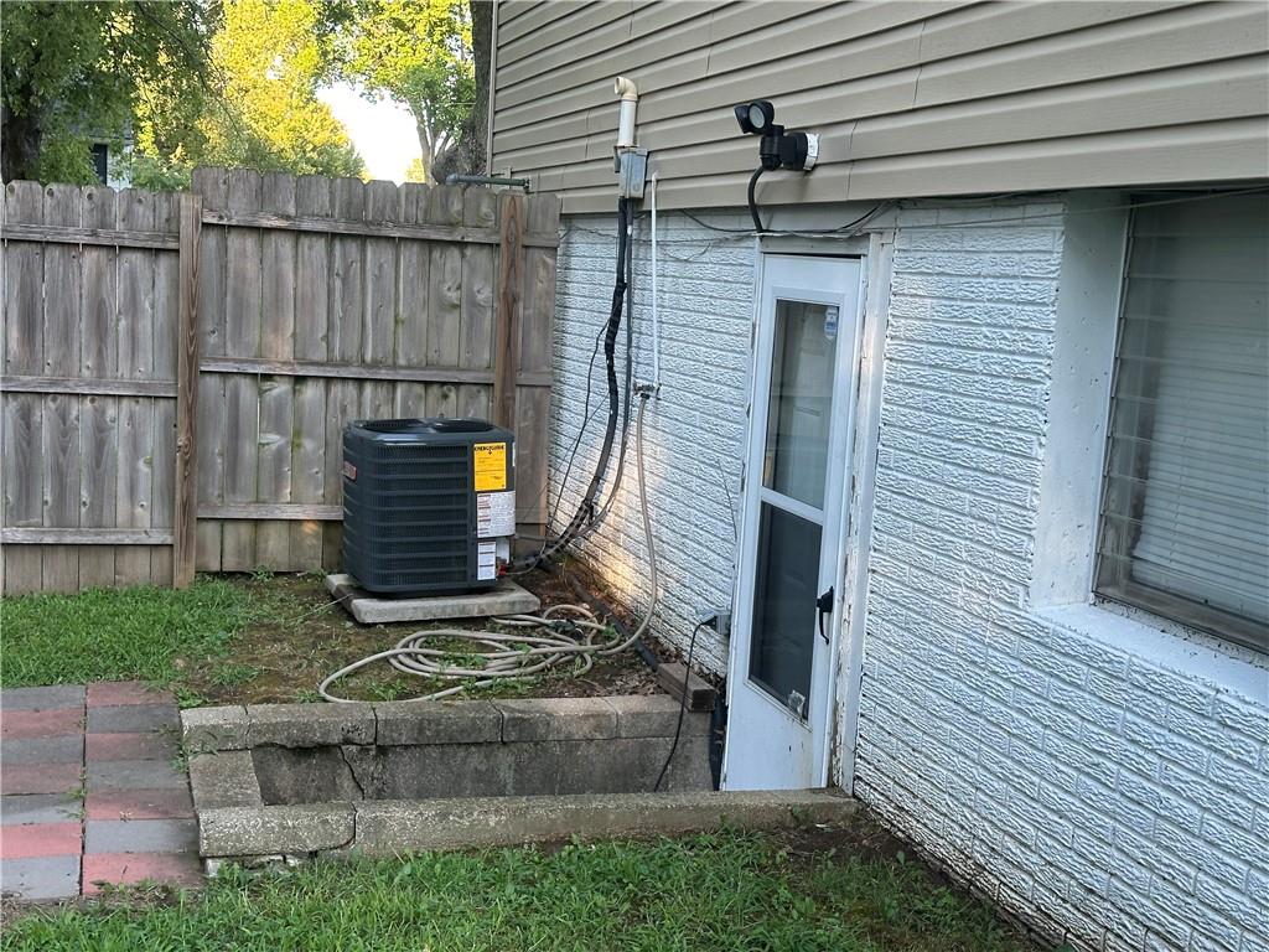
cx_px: 634
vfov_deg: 30.3
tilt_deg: -5.7
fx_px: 1760
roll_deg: -2.9
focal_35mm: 48
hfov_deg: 39.7
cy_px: 476
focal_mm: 6.86
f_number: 1.78
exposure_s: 1/121
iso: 50
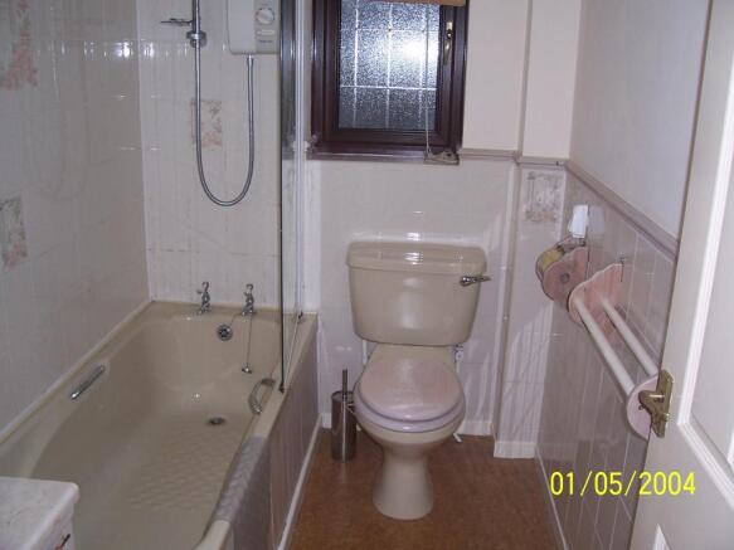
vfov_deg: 41.8
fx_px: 721
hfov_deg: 54.0
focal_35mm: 34
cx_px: 367
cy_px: 275
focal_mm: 5.6
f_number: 2.7
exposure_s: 1/60
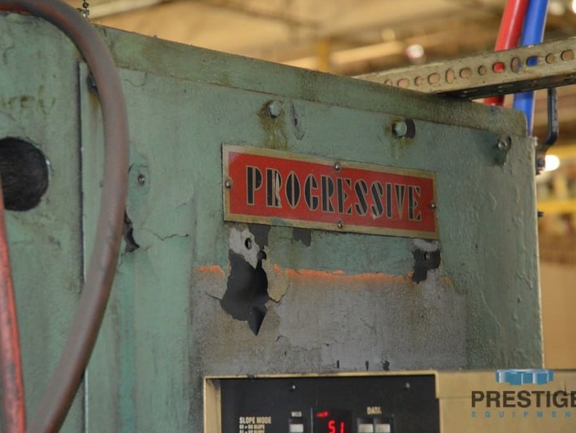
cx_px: 272
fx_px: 1774
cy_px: 216
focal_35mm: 107
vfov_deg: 13.9
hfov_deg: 18.4
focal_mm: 65
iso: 2500
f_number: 4.5
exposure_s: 1/60
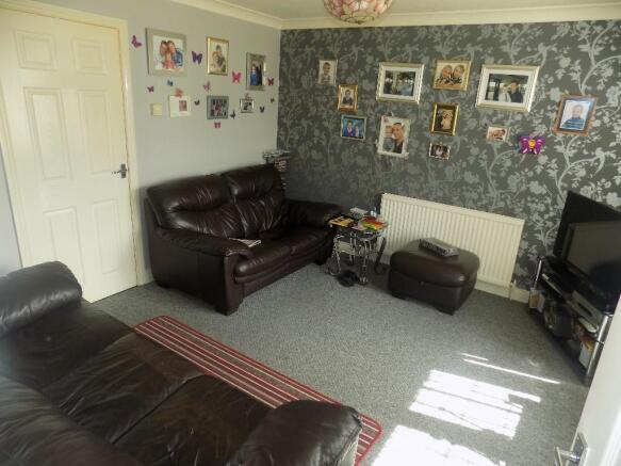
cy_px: 233
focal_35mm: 23
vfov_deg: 58.9
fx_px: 413
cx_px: 310
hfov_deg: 73.9
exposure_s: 1/30
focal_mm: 4
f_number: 3.1
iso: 80
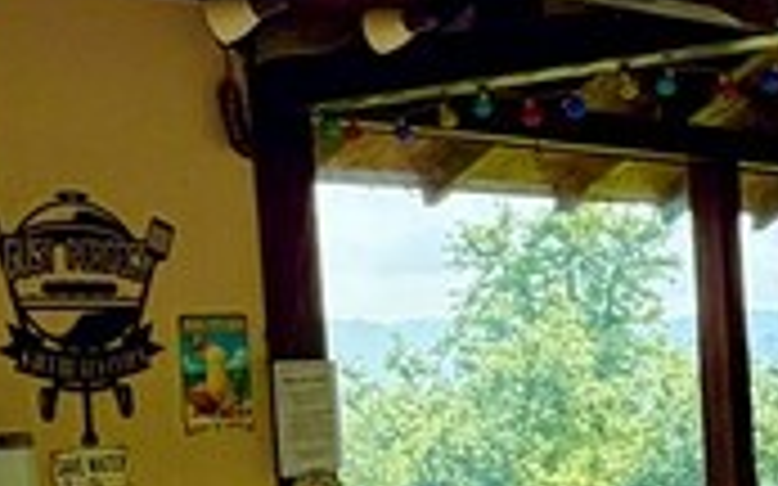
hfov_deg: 21.8
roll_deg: +3.4
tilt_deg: -5.5
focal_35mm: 88
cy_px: 531
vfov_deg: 14.5
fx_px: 1865
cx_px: 944
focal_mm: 2.22
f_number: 2.2
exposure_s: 1/386
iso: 50
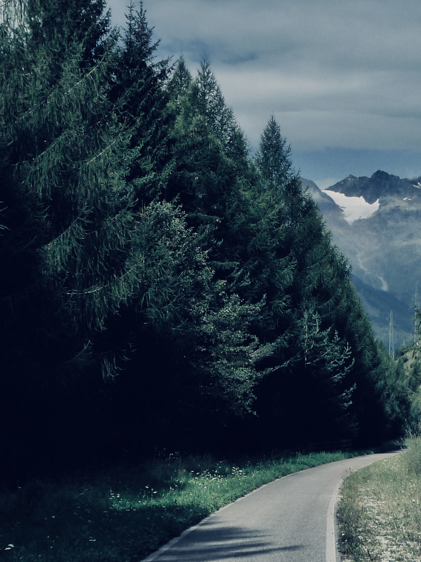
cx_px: 299
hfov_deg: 14.1
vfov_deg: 18.7
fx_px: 1703
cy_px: 259
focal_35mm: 105
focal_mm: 10.8
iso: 160
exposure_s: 1/400
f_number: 6.3
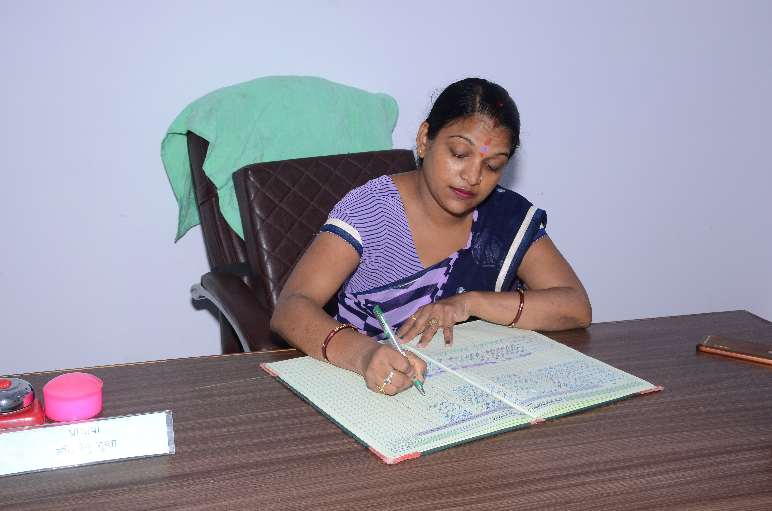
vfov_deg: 28.0
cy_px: 256
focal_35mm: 48
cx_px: 386
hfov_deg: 41.2
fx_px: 1027
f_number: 9
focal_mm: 32
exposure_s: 1/160
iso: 800
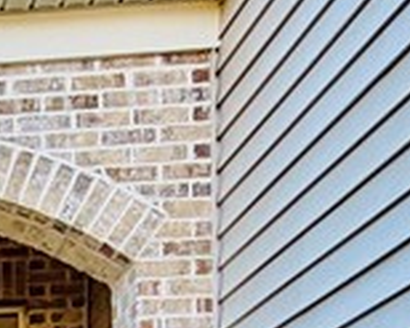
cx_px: -272
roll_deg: +1.1
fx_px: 1104
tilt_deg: -1.3
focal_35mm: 91
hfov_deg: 17.9
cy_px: 672
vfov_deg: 14.0
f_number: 2.2
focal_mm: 2.22
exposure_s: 1/121
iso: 64
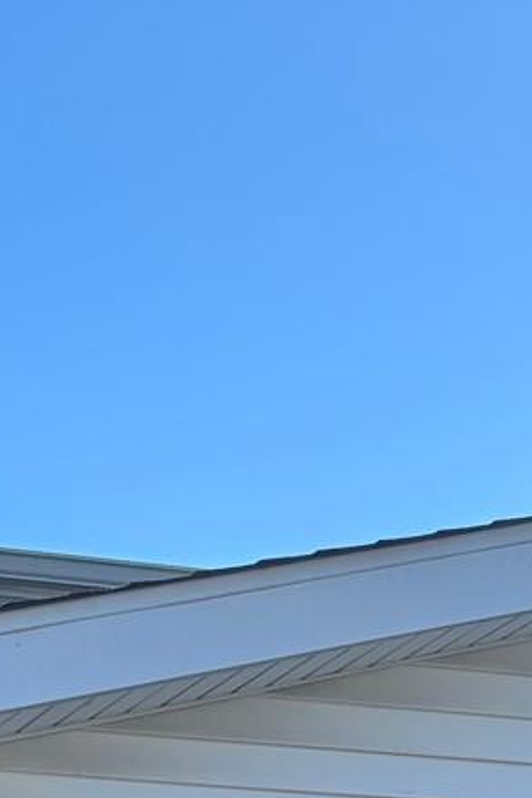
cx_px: -16
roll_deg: +1.1
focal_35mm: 127
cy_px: 1373
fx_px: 2813
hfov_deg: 10.7
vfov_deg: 14.5
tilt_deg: +1.6
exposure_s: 1/1477
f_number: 1.6
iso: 50
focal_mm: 5.96
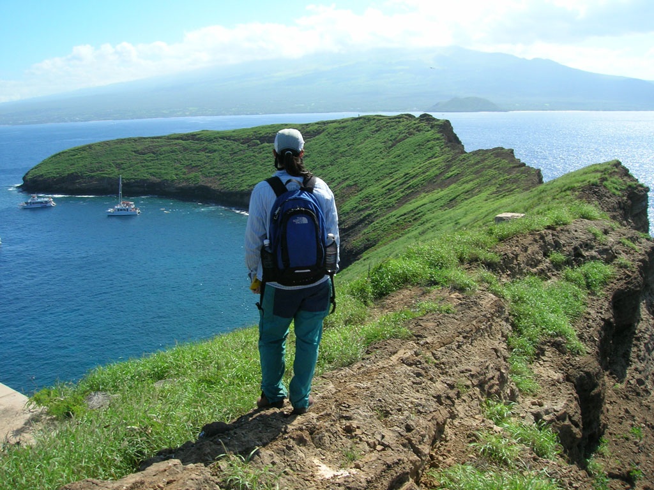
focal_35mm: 34
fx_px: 642
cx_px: 327
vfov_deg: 41.8
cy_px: 245
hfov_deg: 54.0
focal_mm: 5.7
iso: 50
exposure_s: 1/300
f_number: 4.9
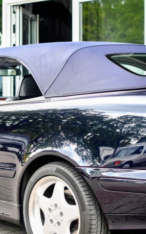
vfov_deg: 22.5
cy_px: 130
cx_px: 41
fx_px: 586
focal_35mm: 92
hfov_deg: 14.2
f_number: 2.8
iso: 400
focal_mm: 35
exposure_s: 1/250
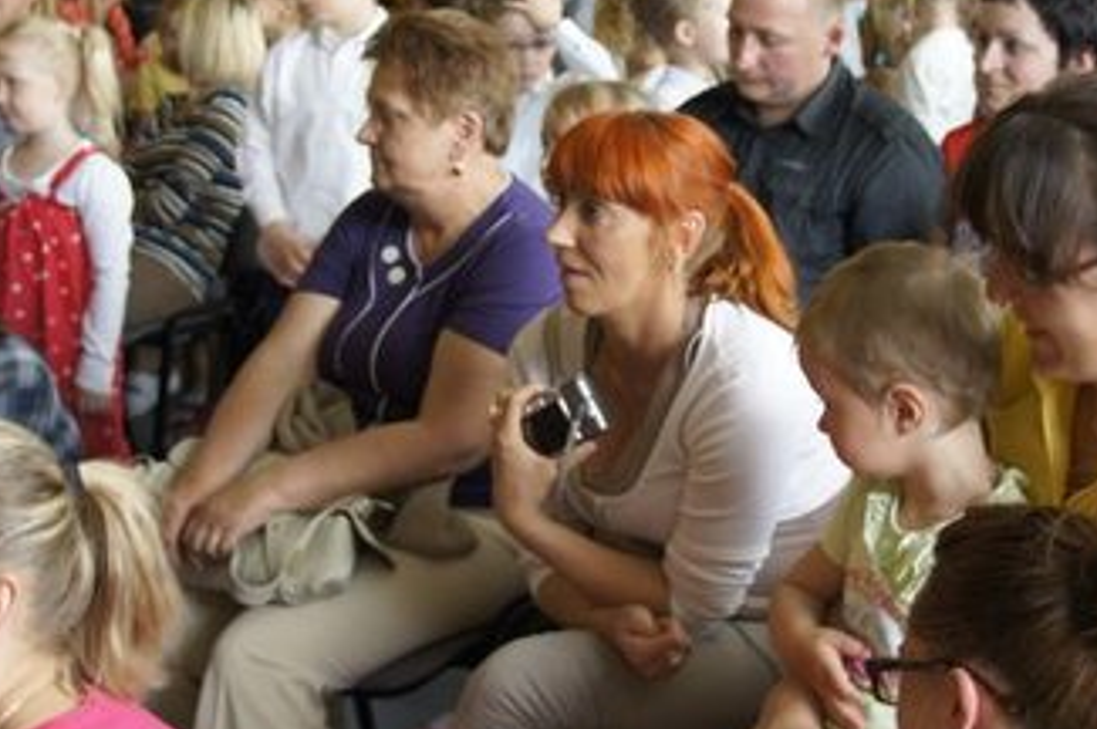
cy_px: 199
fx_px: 2192
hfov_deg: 28.1
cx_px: 611
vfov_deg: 18.8
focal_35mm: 72
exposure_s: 1/15
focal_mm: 24
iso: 200
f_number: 3.2
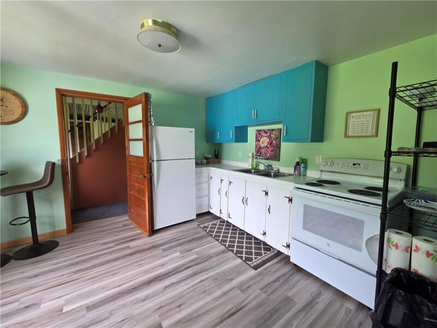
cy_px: 164
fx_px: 164
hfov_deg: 106.2
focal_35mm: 13
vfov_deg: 89.9
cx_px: 218
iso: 200
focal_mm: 2.2
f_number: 2.2
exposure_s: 1/120
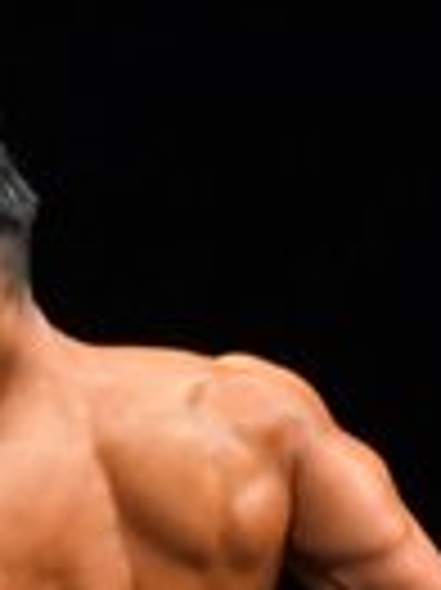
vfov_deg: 1.2
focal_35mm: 1711
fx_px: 29111
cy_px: 973
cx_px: -133
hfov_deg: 0.9
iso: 3200
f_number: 5.6
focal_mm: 200
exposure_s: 1/400
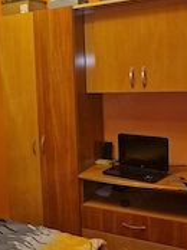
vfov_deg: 36.1
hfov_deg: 26.0
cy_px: 102
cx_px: 0
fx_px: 383
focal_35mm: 53
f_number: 1.8
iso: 160
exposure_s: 1/100
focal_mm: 6.4
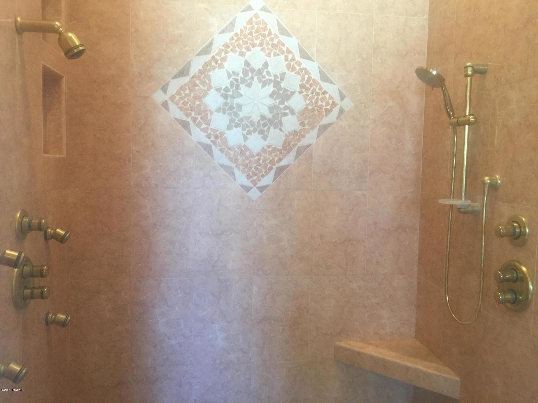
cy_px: 202
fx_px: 451
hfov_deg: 61.7
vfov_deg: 48.2
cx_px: 269
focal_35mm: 29
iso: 50
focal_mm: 4.15
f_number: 2.2
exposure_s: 1/15
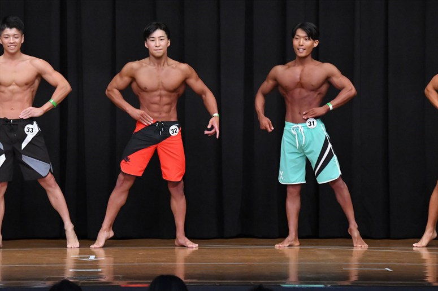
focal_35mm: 240
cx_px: 219
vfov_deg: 5.7
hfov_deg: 8.6
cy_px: 146
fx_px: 2919
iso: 8000
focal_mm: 160
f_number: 5.6
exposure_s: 1/400
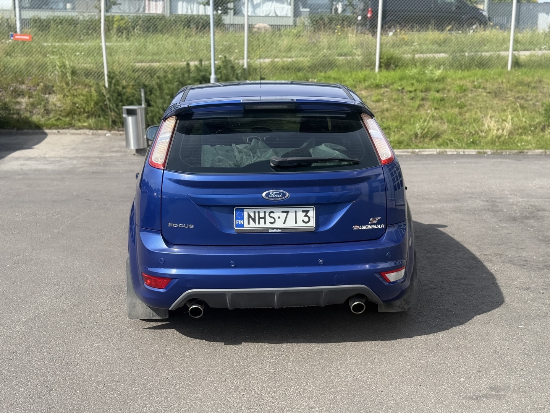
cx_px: 275
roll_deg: -1.5
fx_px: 763
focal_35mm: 48
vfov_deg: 30.3
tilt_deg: -10.5
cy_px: 206
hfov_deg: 39.7
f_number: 1.78
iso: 100
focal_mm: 6.76
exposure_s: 1/3096
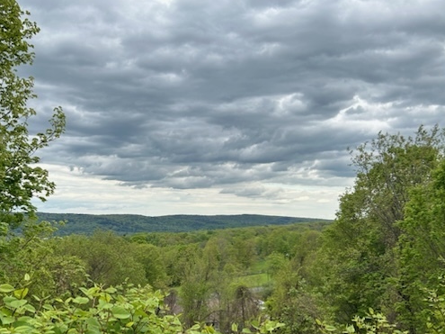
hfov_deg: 44.4
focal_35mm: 42
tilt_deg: -1.0
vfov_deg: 34.1
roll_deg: +0.2
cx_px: 165
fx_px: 540
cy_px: 218
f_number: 1.5
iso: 50
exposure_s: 1/1698
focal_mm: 5.7
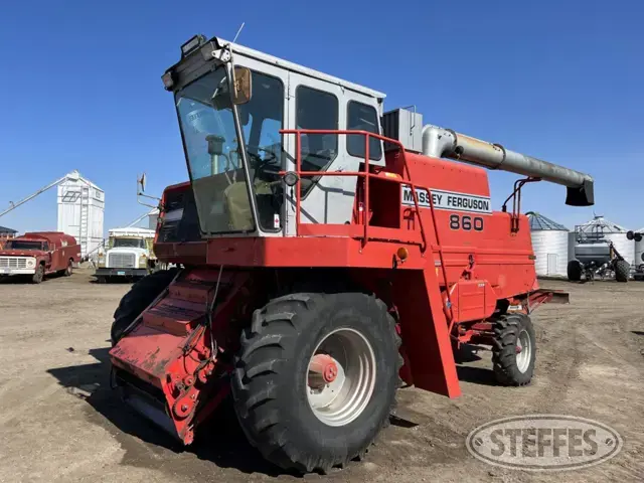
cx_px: 322
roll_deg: -0.6
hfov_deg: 67.3
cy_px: 242
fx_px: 484
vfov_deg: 53.1
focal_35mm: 26
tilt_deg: +1.6
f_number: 1.5
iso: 50
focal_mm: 5.7
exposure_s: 1/3831
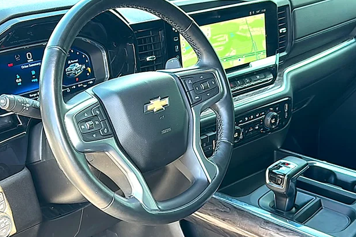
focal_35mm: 45
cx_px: 178
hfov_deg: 43.6
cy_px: 119
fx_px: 445
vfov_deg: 29.9
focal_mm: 6.86
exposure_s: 1/165
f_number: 1.78
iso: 125
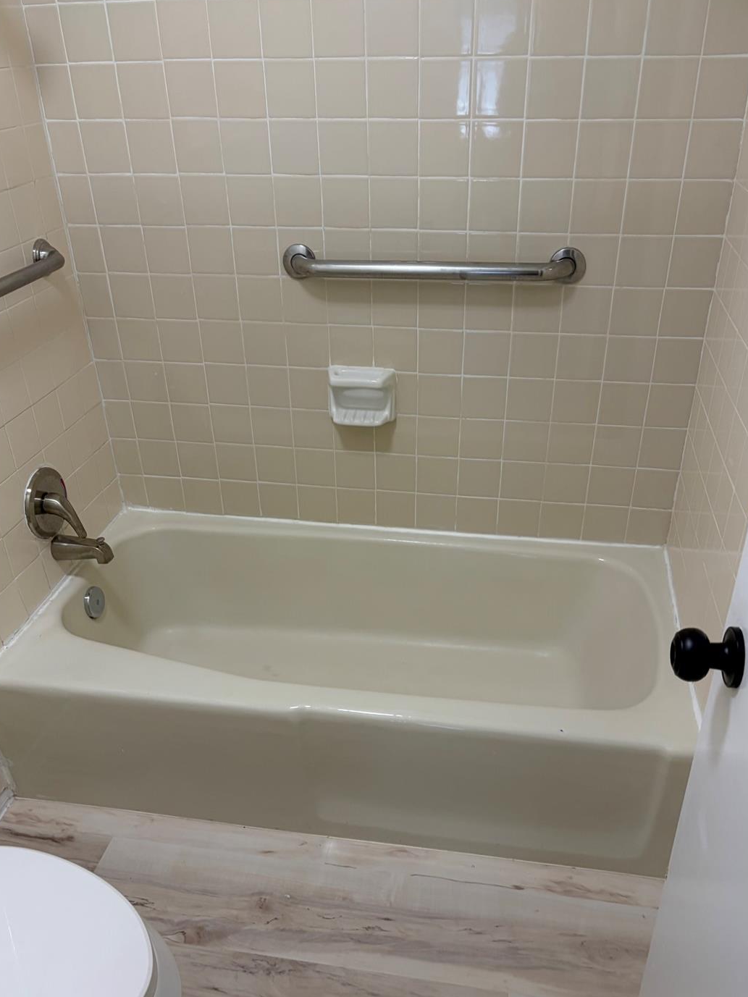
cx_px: 372
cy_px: 547
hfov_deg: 48.2
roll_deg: +2.2
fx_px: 835
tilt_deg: -30.9
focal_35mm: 29
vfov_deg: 61.5
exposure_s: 1/120
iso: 80
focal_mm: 5.96
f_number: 1.6
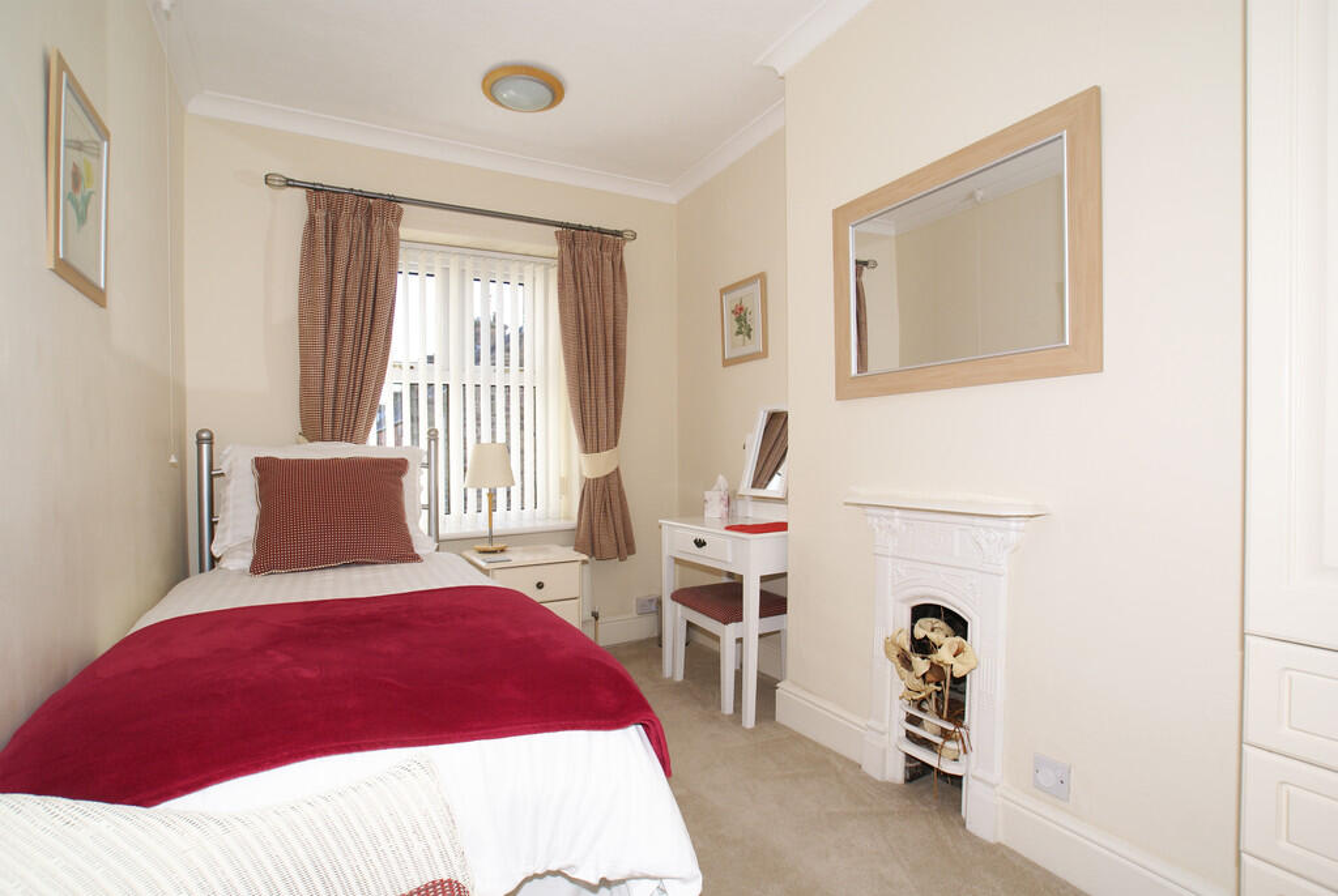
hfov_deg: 94.9
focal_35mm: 16
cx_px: 669
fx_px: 614
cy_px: 448
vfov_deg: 72.2
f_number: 6.3
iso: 100
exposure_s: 1/50
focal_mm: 11
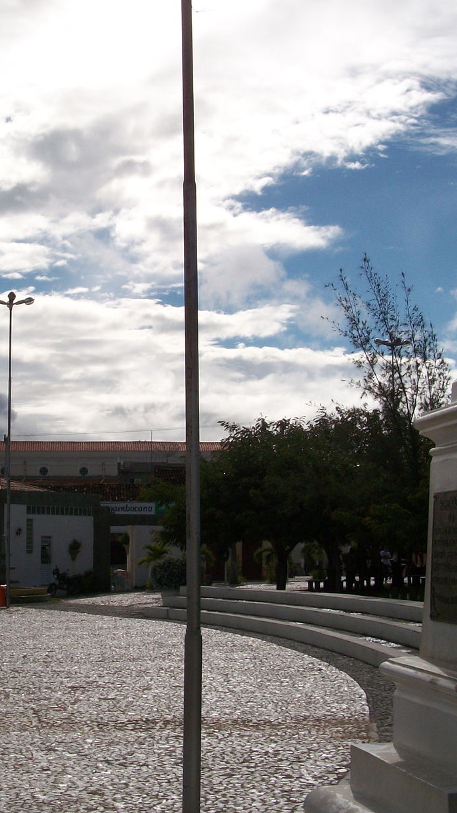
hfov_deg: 19.9
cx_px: 110
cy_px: 387
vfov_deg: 34.9
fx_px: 1293
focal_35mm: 60
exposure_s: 1/1401
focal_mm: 6.3
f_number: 5.6
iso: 80
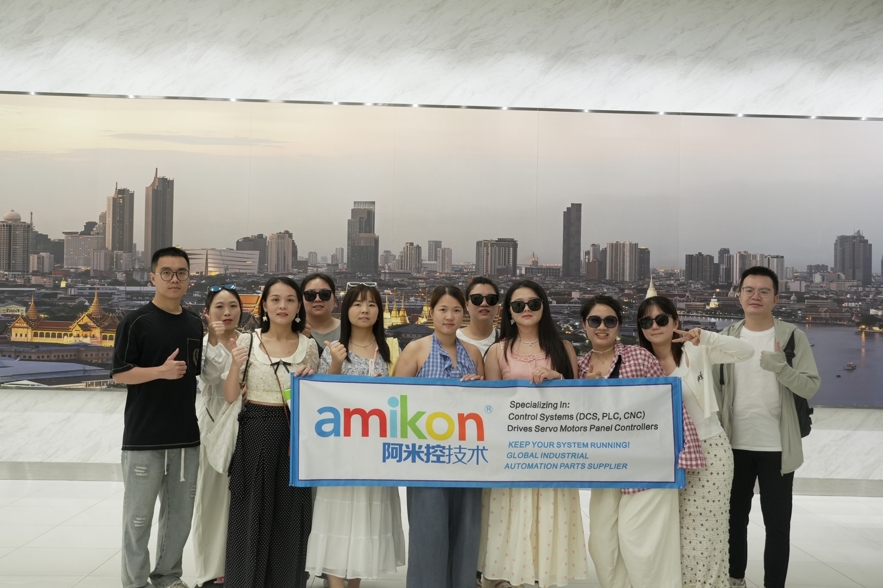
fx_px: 957
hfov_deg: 49.6
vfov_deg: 34.2
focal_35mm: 39
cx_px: 442
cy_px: 294
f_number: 5.6
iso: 800
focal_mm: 26
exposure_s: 1/40
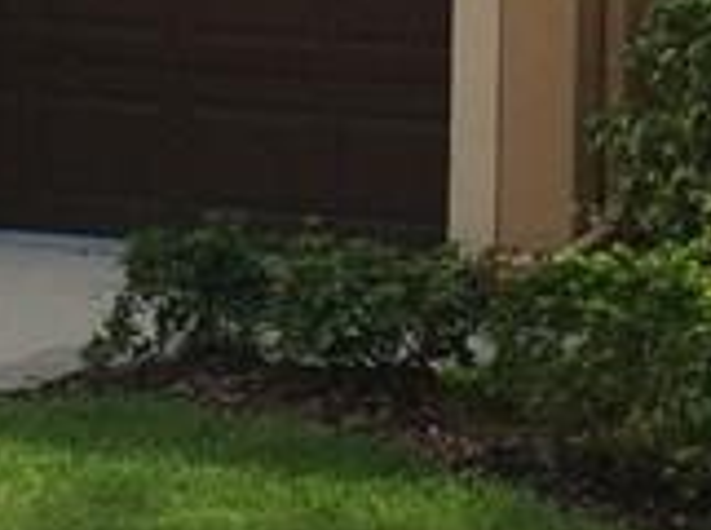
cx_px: 795
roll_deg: +0.2
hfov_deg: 10.6
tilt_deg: +1.5
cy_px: -481
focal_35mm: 185
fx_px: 3791
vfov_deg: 7.7
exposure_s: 1/1368
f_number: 2.2
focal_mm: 4.15
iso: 32
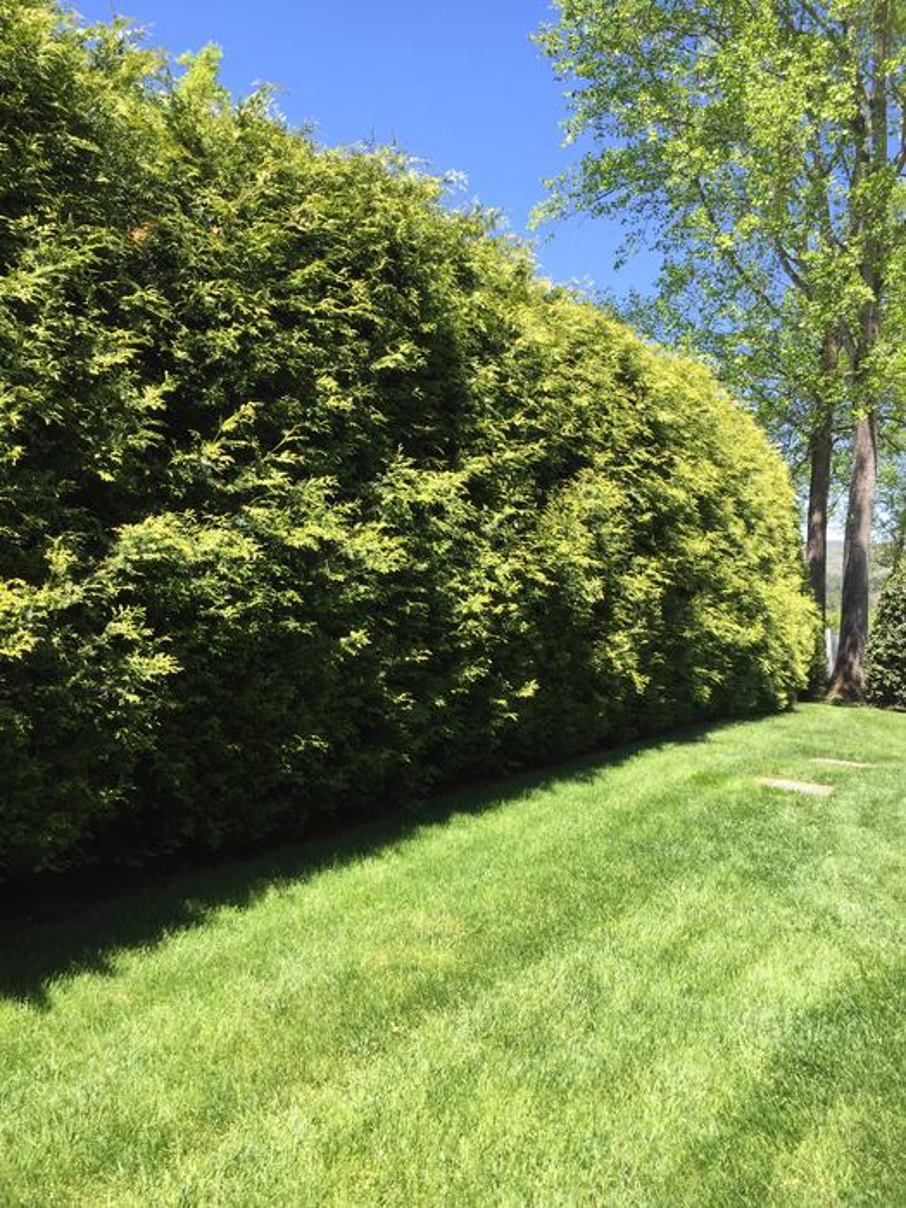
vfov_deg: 61.7
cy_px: 604
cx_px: 453
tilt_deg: -1.5
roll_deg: -1.8
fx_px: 1012
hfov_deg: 48.2
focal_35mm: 29
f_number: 2.2
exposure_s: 1/565
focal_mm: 4.15
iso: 32
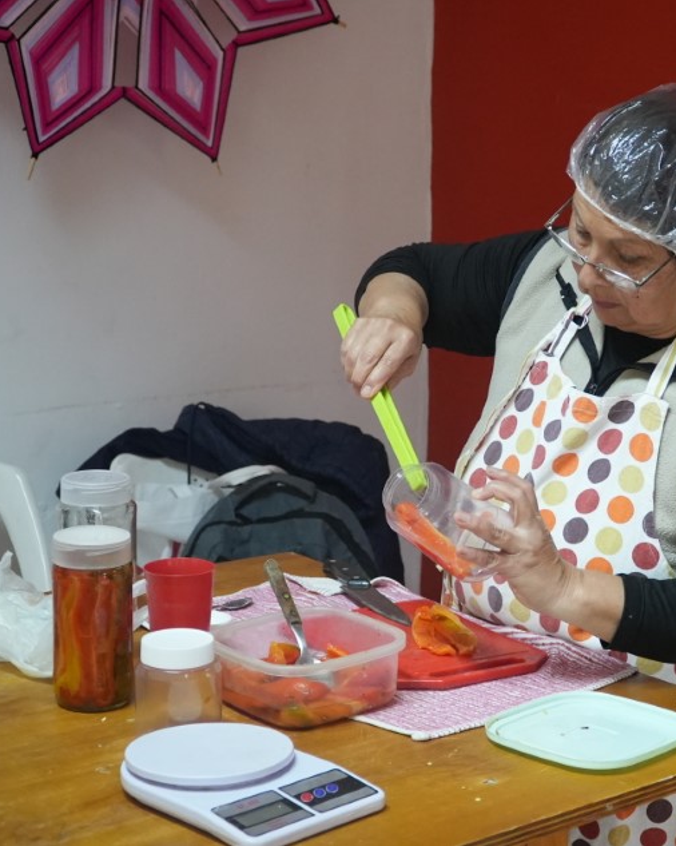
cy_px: 423
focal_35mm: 65
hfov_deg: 23.0
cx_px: 579
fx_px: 1626
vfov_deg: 29.1
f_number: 4
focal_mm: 31
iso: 3200
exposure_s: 1/160
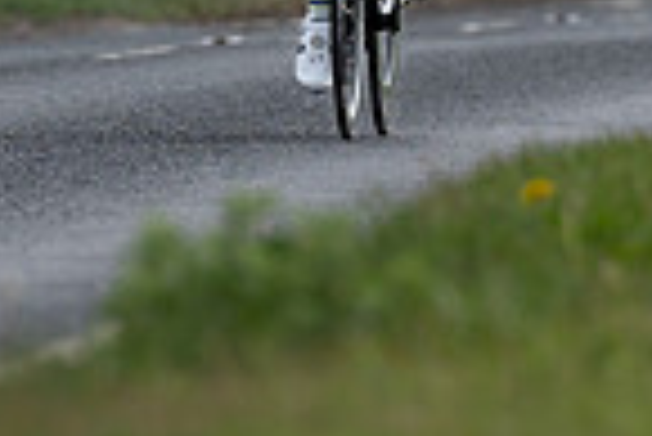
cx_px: 341
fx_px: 22262
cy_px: -152
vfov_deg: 1.1
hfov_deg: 1.7
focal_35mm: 1228
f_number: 3.5
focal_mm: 188
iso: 100
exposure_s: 1/1000
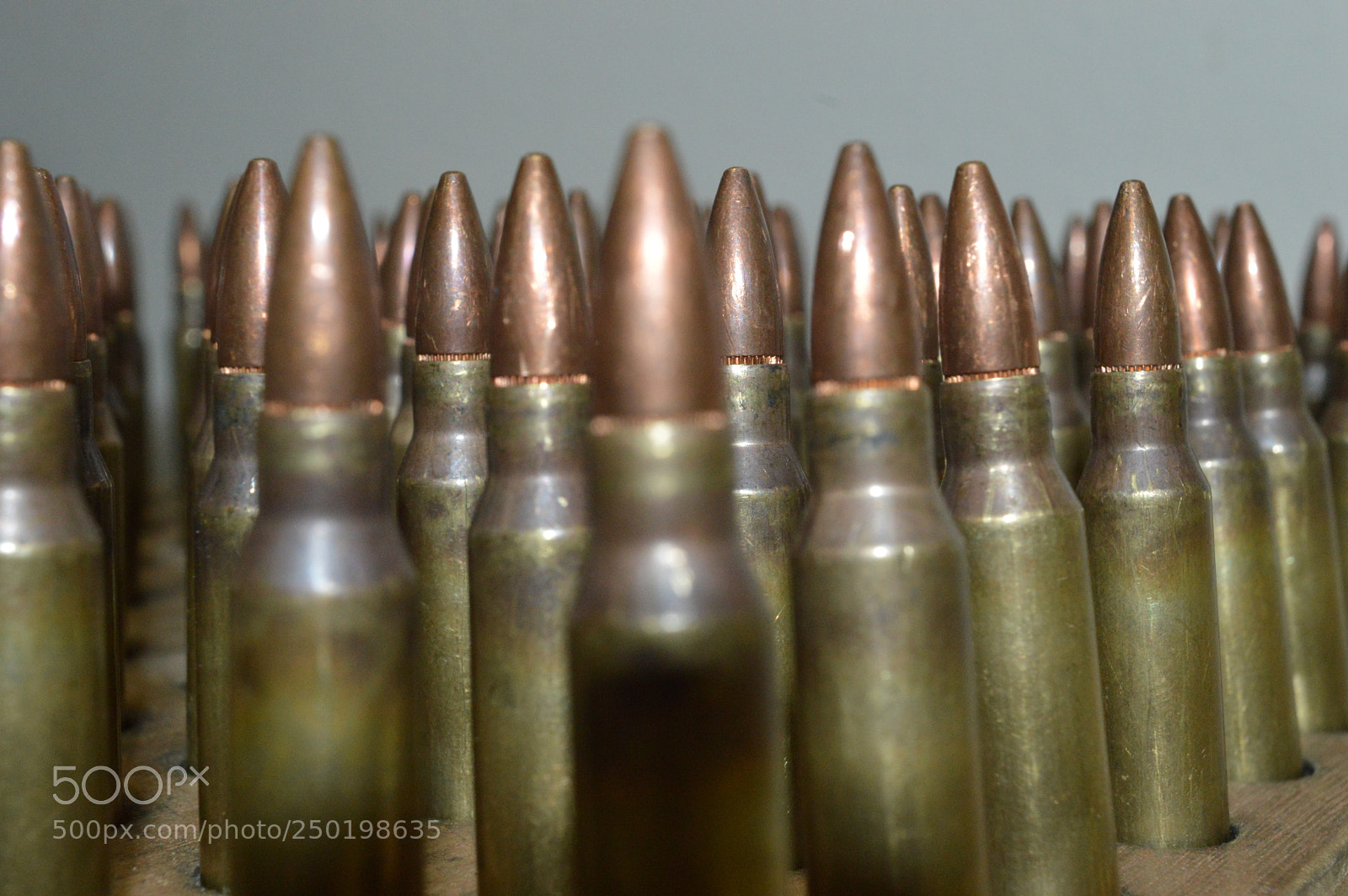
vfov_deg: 23.7
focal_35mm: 57
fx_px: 2133
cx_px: 674
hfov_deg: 35.1
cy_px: 448
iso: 1600
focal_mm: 38
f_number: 16
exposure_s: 1/40
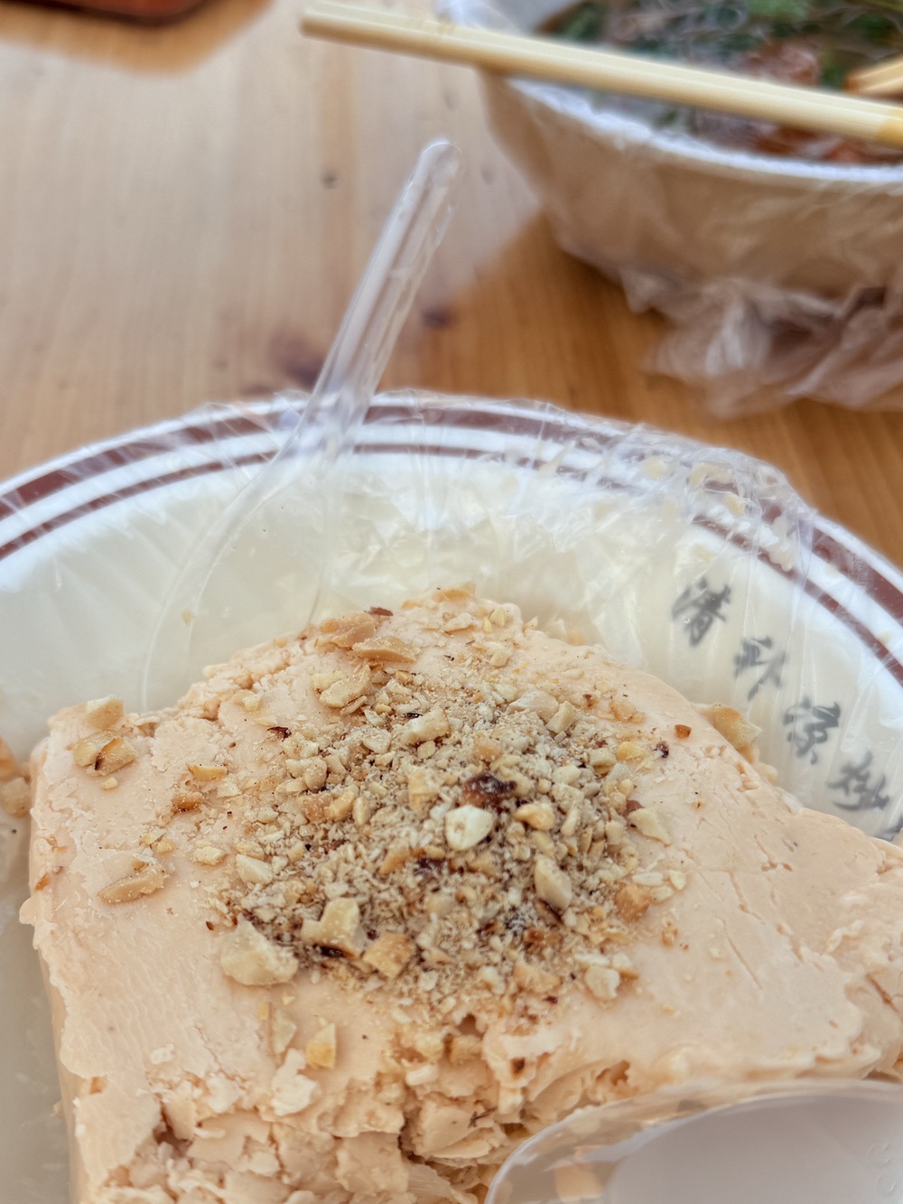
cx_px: 375
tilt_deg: -53.2
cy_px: 756
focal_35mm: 36
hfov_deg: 39.5
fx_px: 1252
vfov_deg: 50.8
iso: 80
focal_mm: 6.76
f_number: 1.78
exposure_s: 1/715
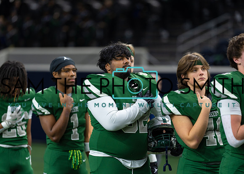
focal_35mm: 141
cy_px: 87
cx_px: 122
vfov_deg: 10.2
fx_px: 980
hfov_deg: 14.2
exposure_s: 1/400
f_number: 1.8
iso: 500
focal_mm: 135
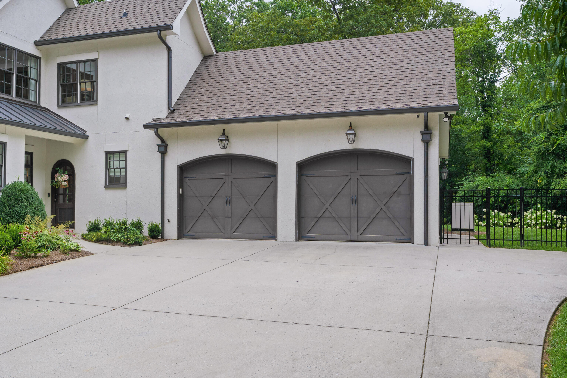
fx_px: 488
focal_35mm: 31
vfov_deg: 42.3
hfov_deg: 60.3
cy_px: 189
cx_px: 284
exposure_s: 1/1000
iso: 320
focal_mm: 31
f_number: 7.1
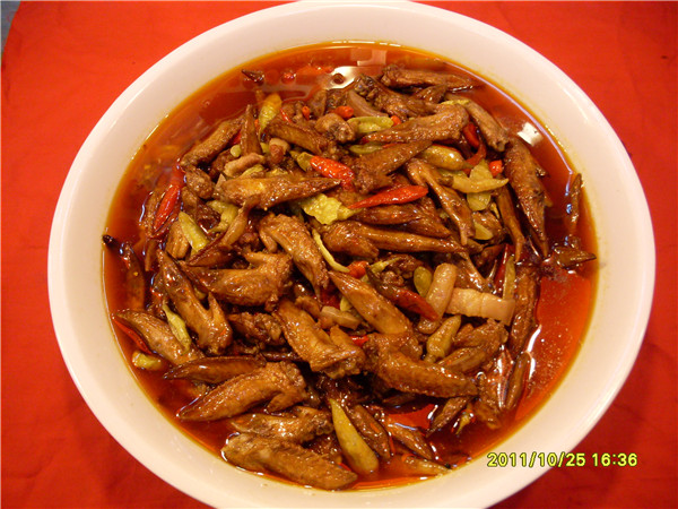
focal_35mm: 38
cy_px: 254
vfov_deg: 37.7
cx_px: 339
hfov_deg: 49.0
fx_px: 744
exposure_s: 1/20
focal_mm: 6.3
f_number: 2.8
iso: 200
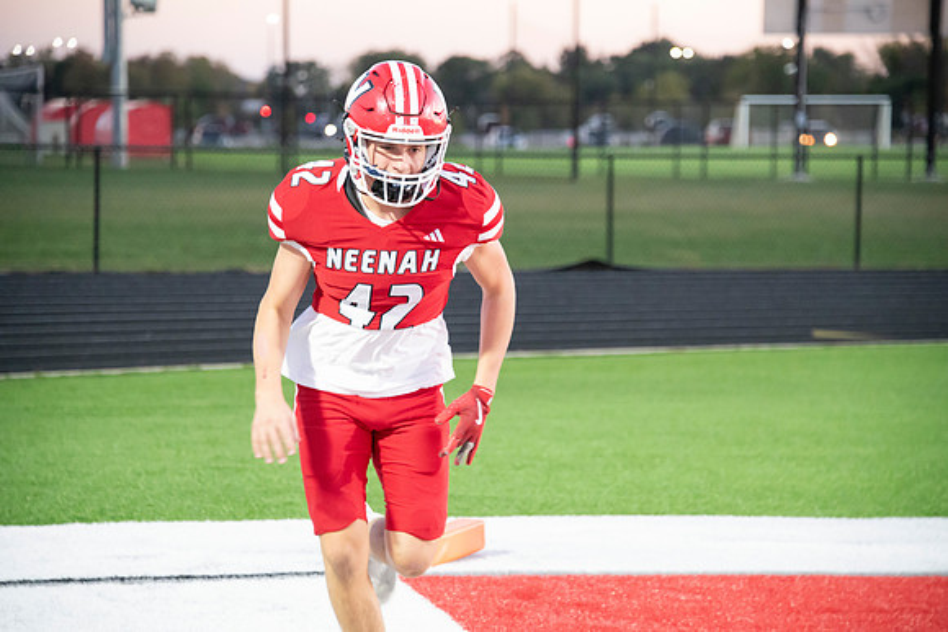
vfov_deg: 8.1
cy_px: 316
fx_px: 4478
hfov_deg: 12.1
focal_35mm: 170
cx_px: 474
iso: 8000
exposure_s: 1/200
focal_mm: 170
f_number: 5.6
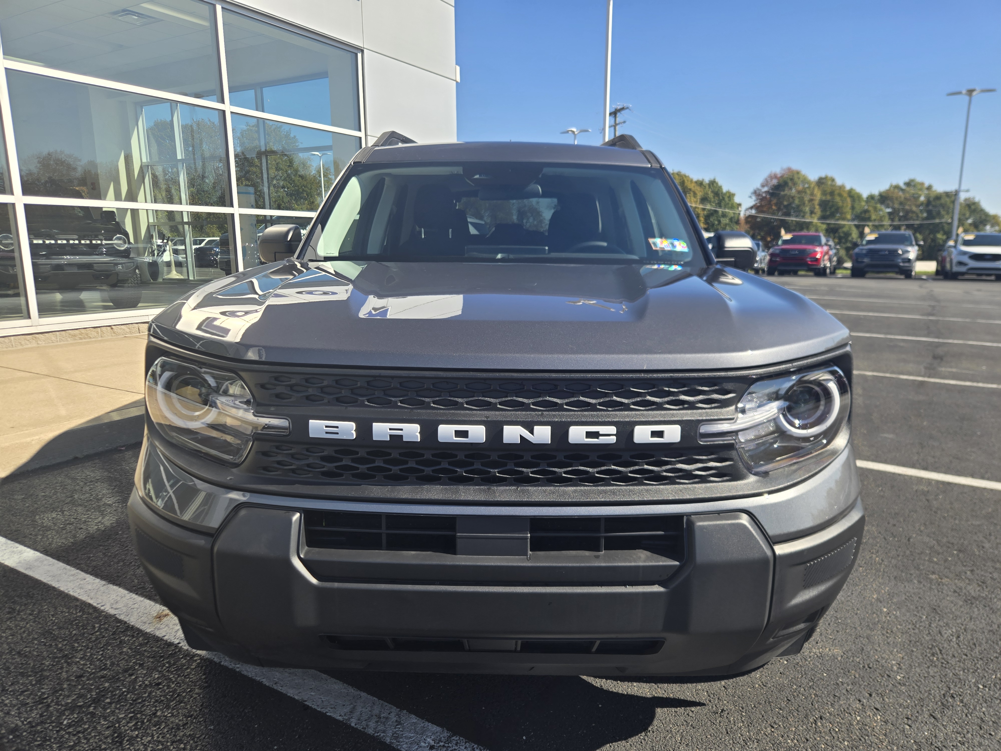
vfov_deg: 58.9
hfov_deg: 73.9
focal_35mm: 23
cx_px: 500
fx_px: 665
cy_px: 376
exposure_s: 1/1215
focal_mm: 5.4
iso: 25
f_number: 1.8
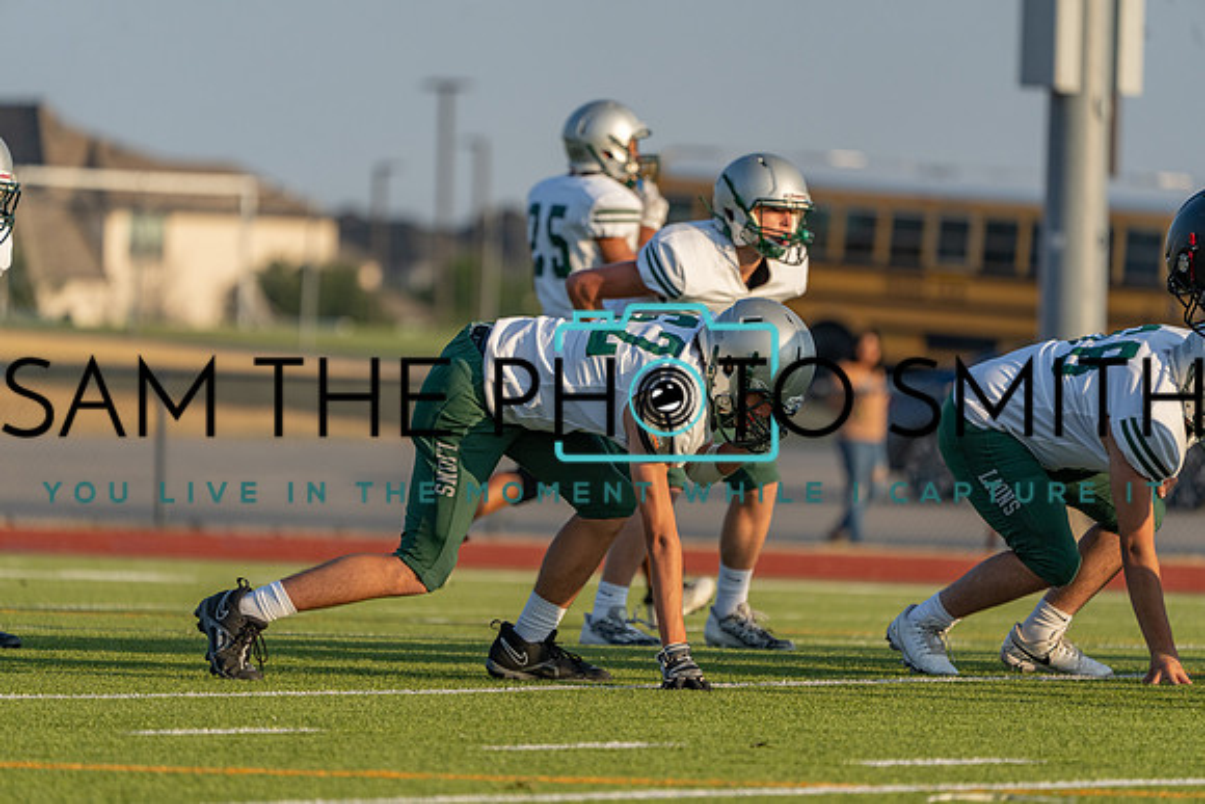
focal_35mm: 370
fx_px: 12387
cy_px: 402
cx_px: 602
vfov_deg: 3.7
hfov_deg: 5.6
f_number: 5.6
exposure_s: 1/1250
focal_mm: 370
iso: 400
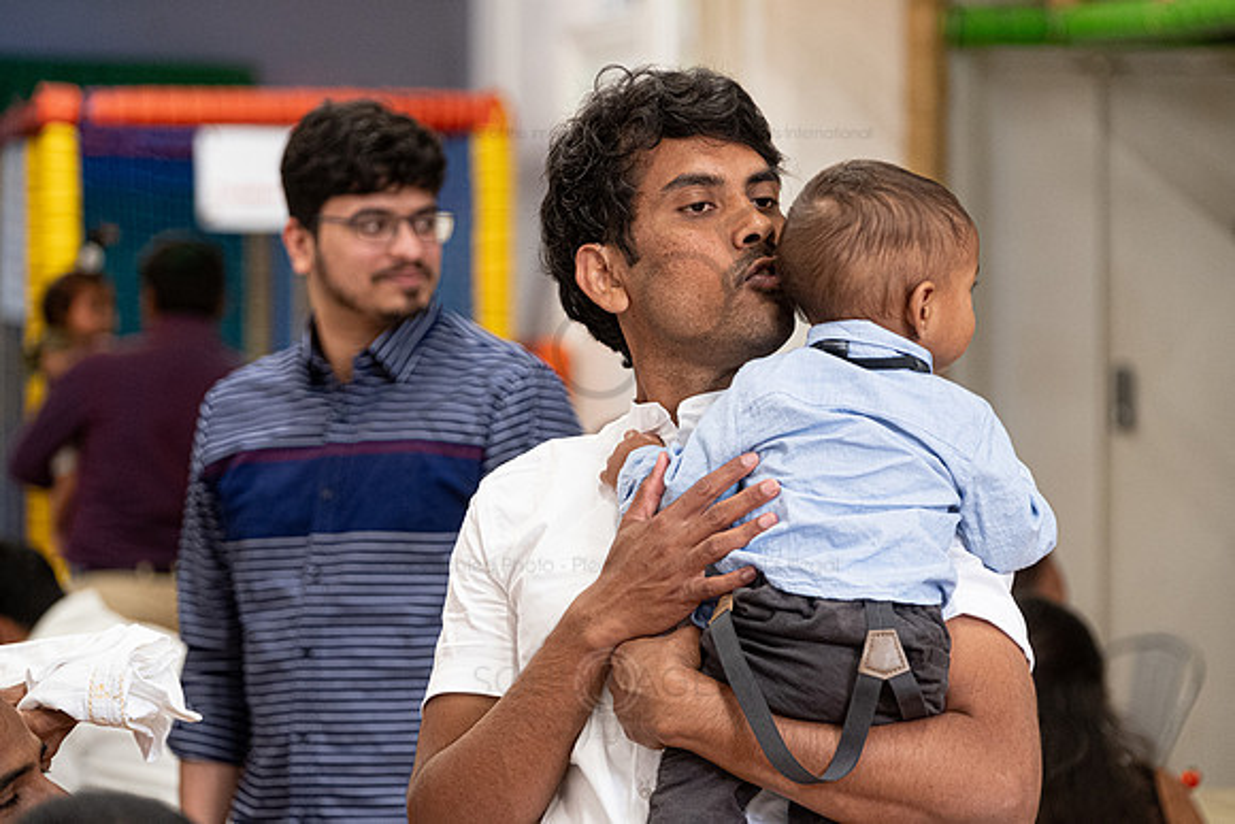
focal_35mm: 147
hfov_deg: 14.0
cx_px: 618
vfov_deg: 9.3
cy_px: 412
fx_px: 5044
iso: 1600
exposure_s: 1/125
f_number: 3.2
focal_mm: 98.2
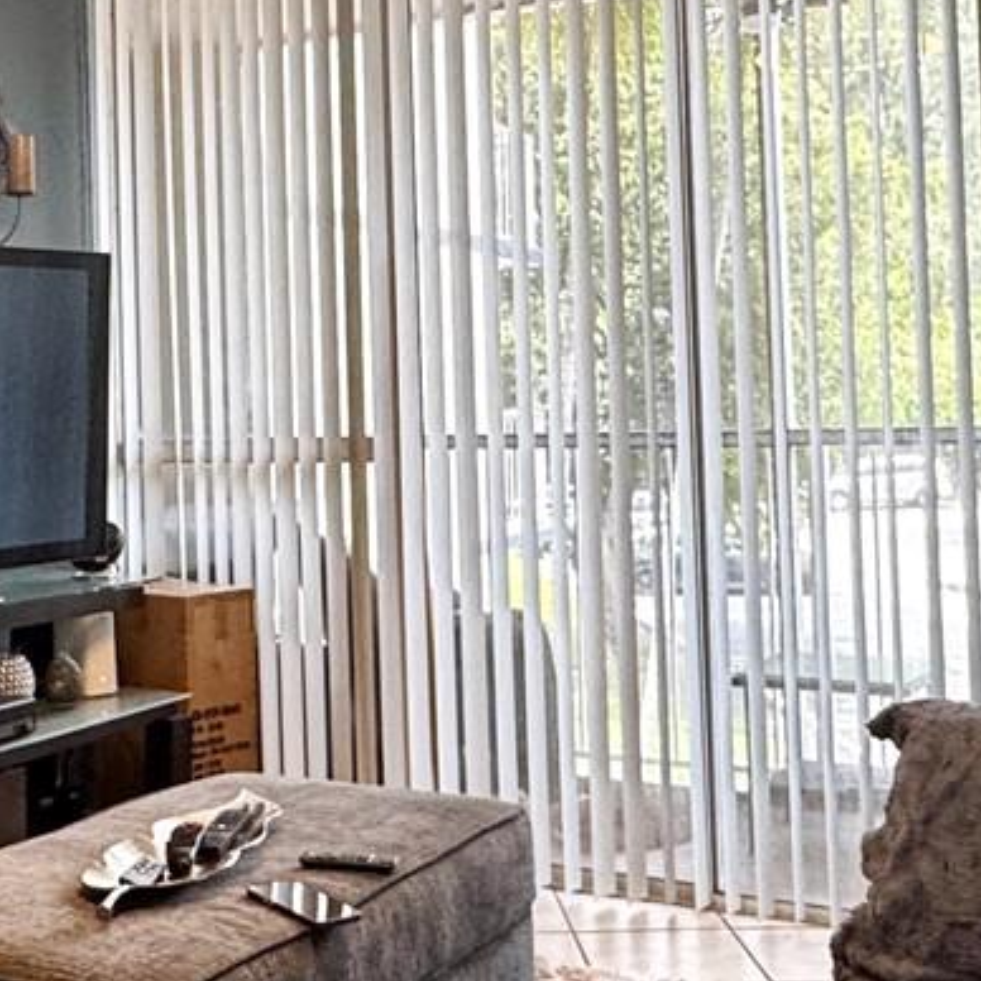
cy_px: 356
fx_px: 1635
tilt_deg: +1.5
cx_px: 276
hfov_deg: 32.9
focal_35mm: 51
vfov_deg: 33.2
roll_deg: +1.2
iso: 250
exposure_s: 1/99
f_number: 2.2
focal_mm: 2.22
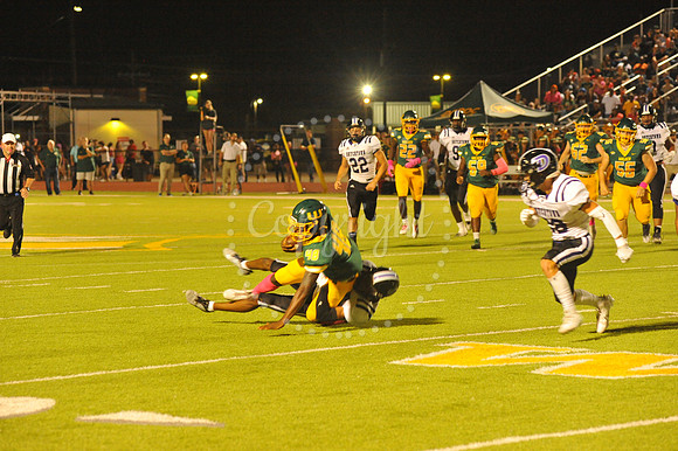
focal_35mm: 135
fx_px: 2541
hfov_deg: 15.2
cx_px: 339
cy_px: 226
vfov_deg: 10.1
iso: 6400
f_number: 5
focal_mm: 135
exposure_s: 1/200
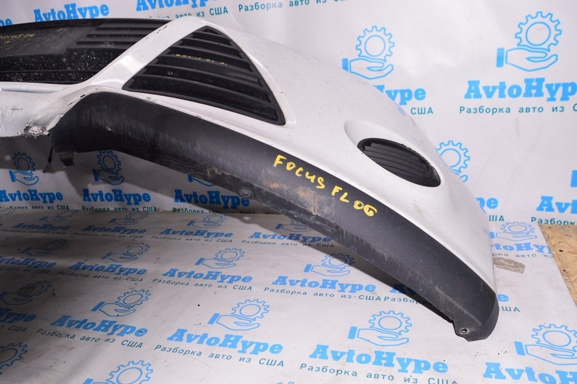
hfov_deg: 62.0
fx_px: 480
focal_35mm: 30
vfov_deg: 43.5
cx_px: 288
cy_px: 192
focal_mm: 20
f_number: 8
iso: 1600
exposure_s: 1/200
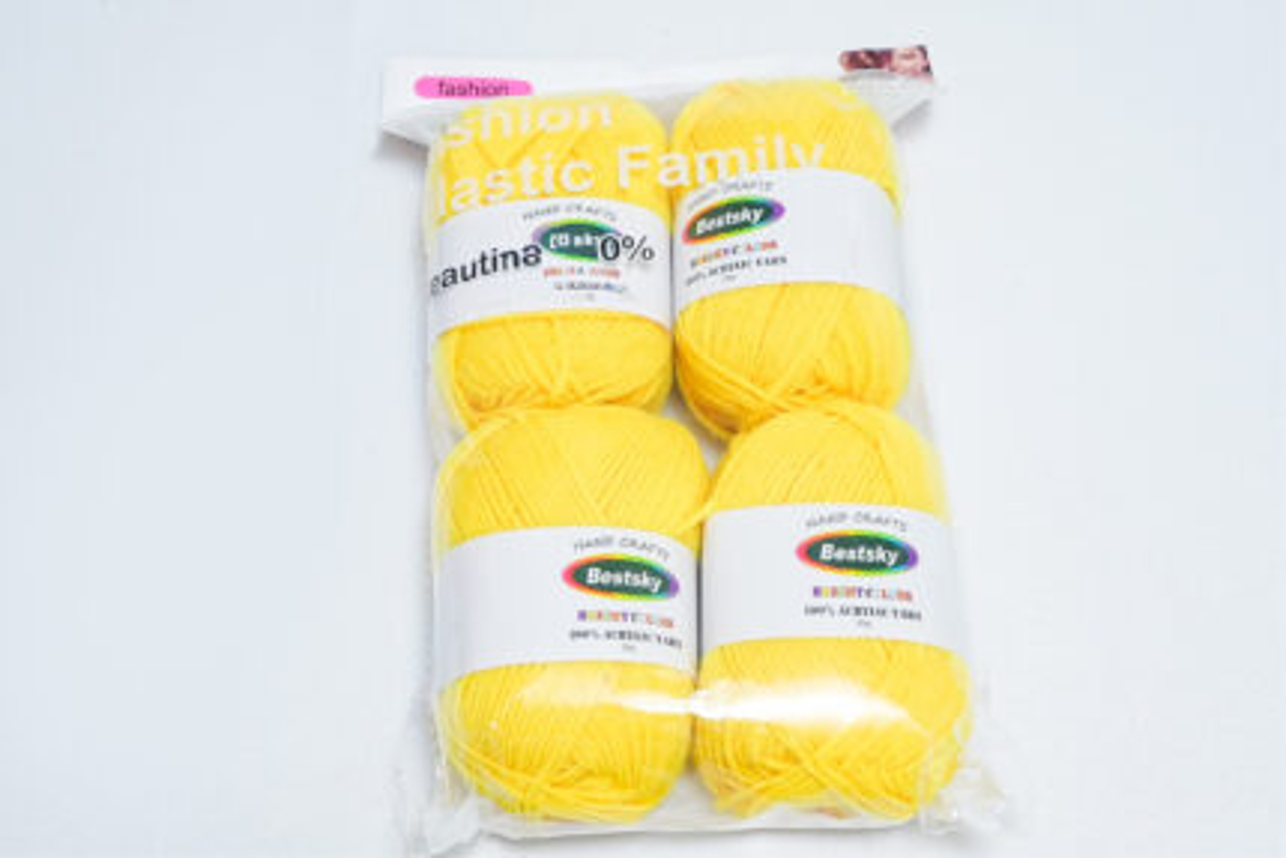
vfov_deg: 26.0
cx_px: 643
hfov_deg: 38.2
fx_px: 1858
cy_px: 429
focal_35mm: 52
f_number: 9
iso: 2500
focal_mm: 35
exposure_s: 1/160
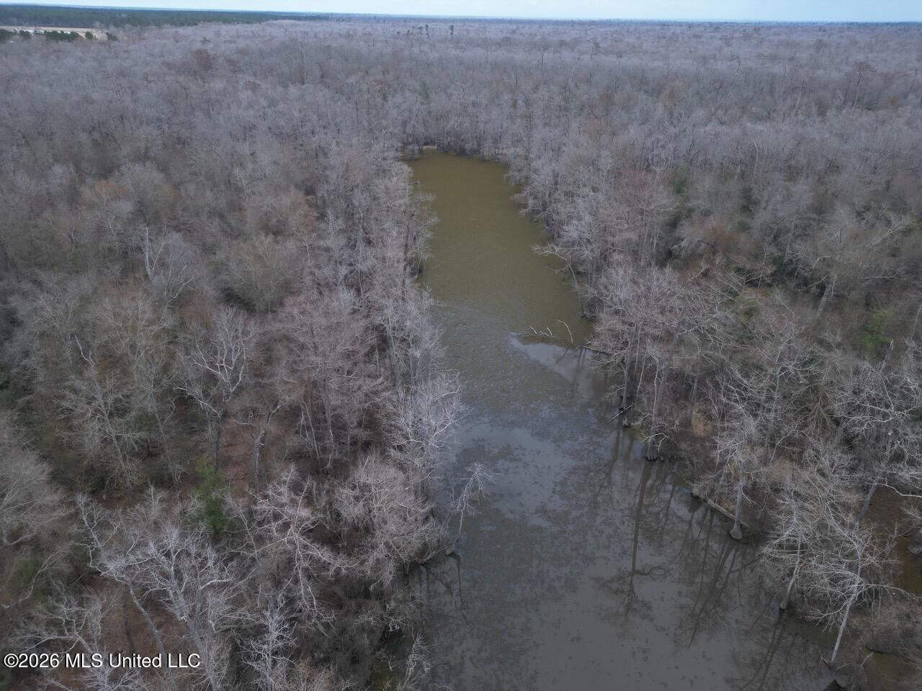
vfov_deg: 56.8
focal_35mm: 24
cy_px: 346
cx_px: 461
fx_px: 639
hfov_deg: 71.6
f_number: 1.7
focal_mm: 6.7
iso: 100
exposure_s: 1/800
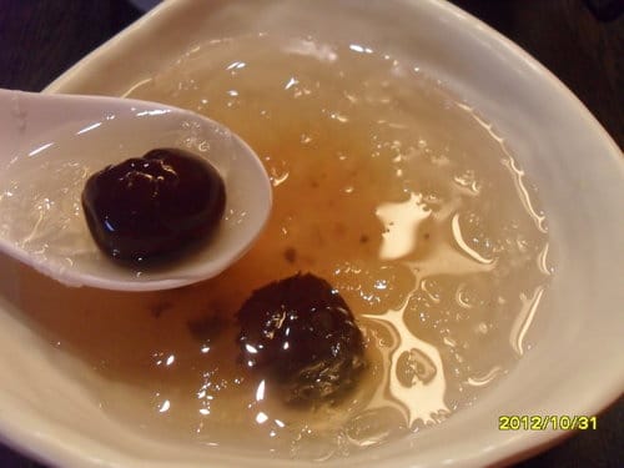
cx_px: 312
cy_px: 234
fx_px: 631
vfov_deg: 40.7
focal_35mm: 35
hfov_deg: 52.6
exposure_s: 1/20
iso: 400
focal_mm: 6.2
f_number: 2.8
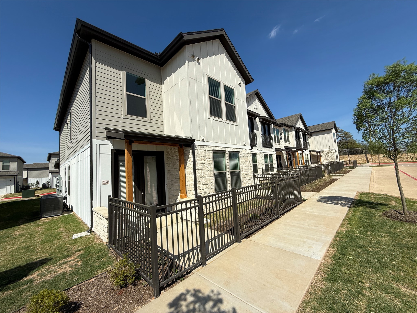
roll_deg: +2.9
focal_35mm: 14
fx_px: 169
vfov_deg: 85.7
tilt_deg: +6.5
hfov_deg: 102.1
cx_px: 208
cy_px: 156
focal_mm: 2.22
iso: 50
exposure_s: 1/3663
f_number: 2.2
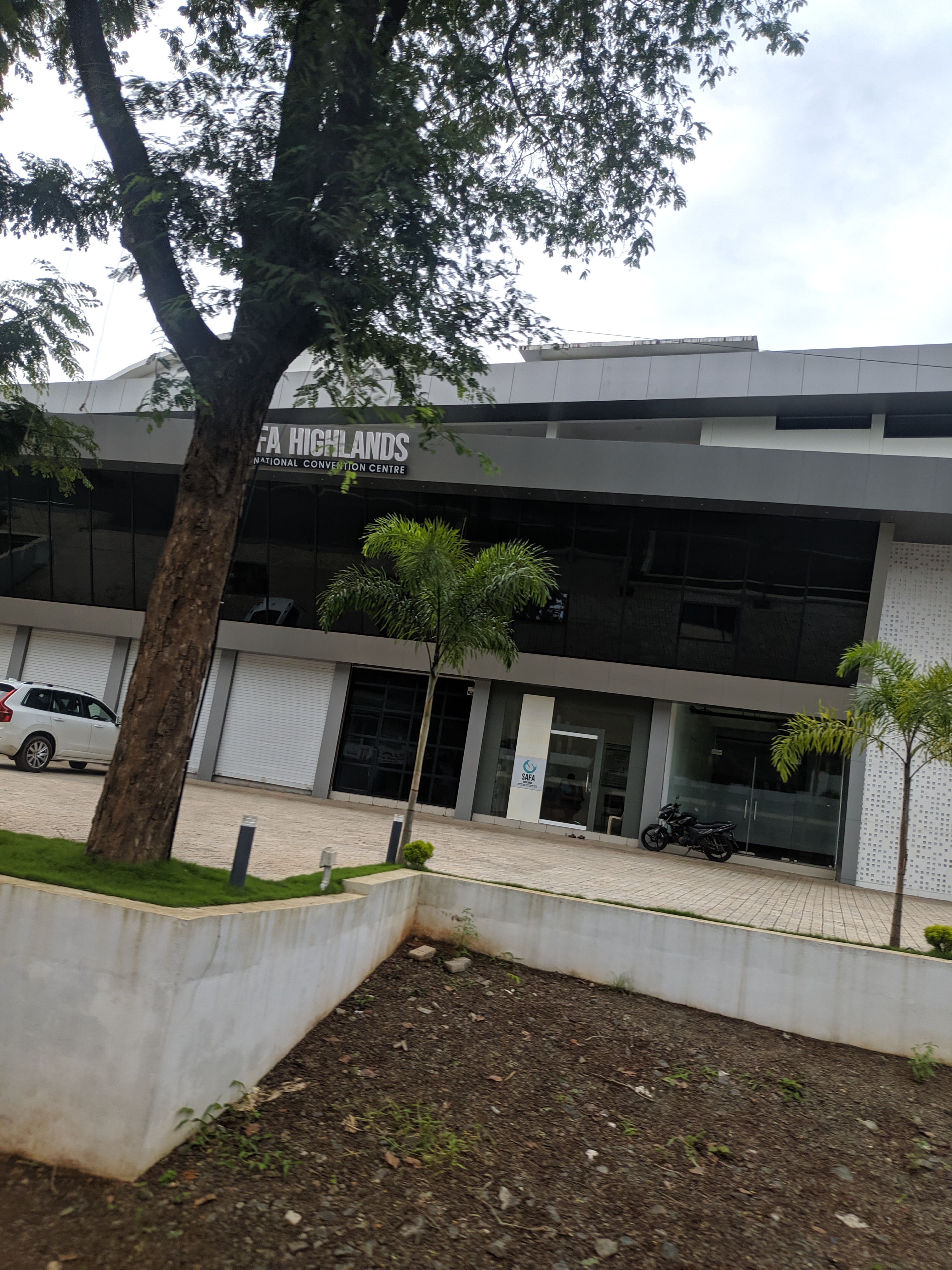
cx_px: 476
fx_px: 880
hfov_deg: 56.8
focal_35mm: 24
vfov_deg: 71.6
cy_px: 635
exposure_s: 1/794
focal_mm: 3.94
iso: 78
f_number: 1.9
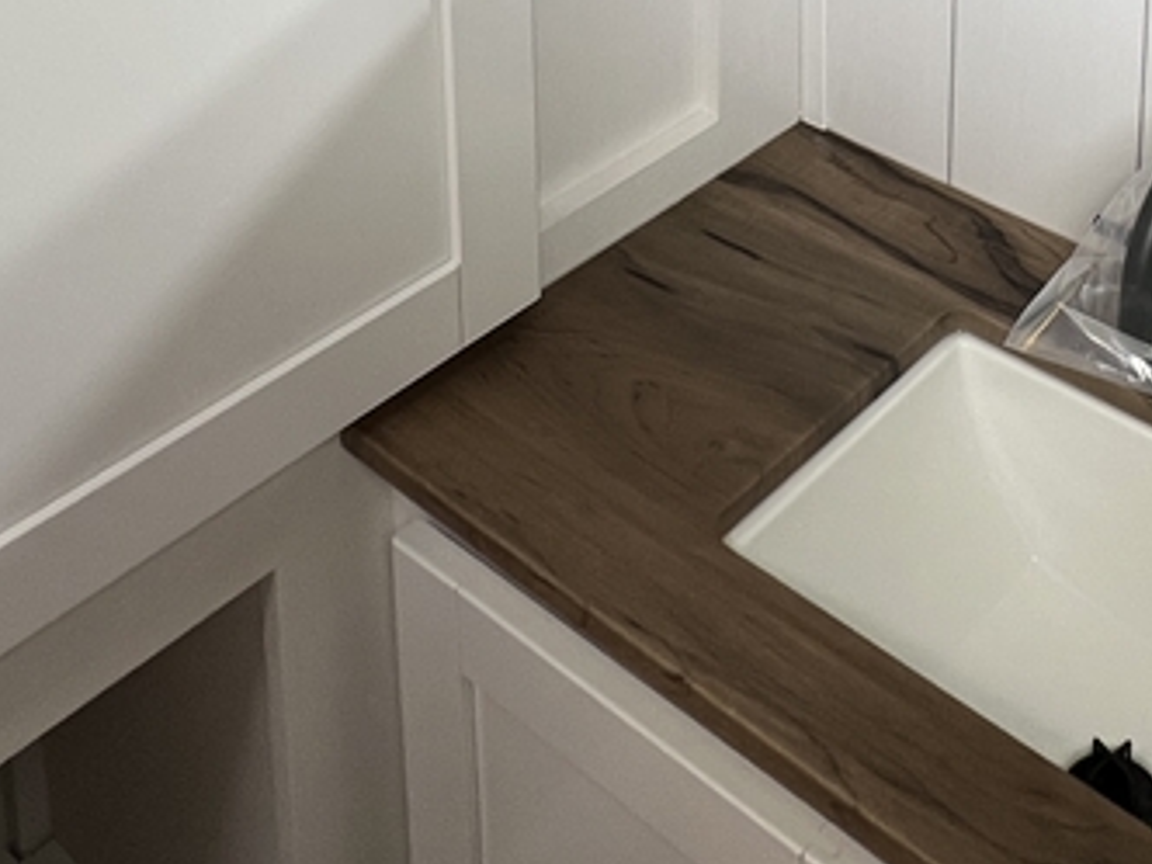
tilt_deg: -11.6
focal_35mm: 47
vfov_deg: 23.2
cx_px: 1048
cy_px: -510
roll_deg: -2.9
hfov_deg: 37.6
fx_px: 1564
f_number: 1.8
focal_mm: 1.57
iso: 40
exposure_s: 1/99
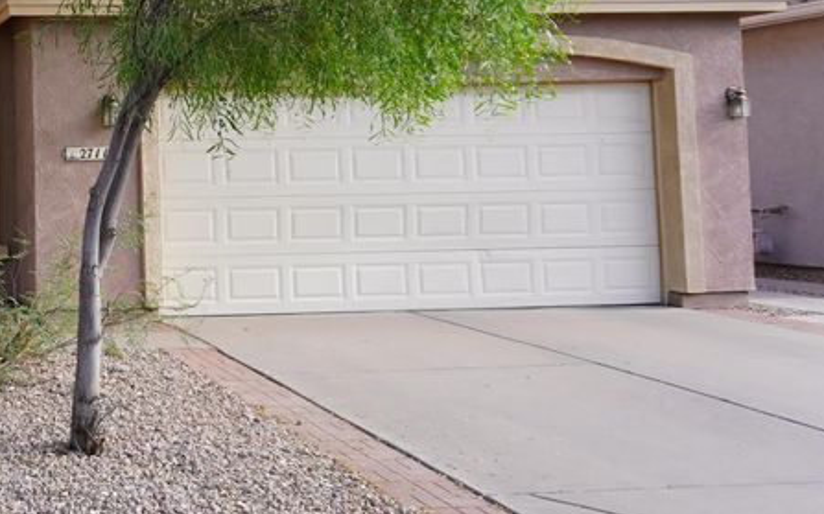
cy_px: 80
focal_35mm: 56
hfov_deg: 31.7
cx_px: -107
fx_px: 1257
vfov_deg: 22.7
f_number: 4.5
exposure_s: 1/200
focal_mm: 16
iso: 100
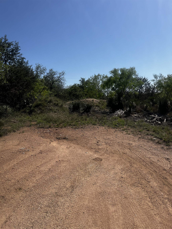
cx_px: 86
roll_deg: -1.0
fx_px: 172
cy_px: 114
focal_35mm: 26
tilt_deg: -7.3
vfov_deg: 67.3
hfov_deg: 53.1
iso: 50
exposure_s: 1/5556
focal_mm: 5.1
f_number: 1.6
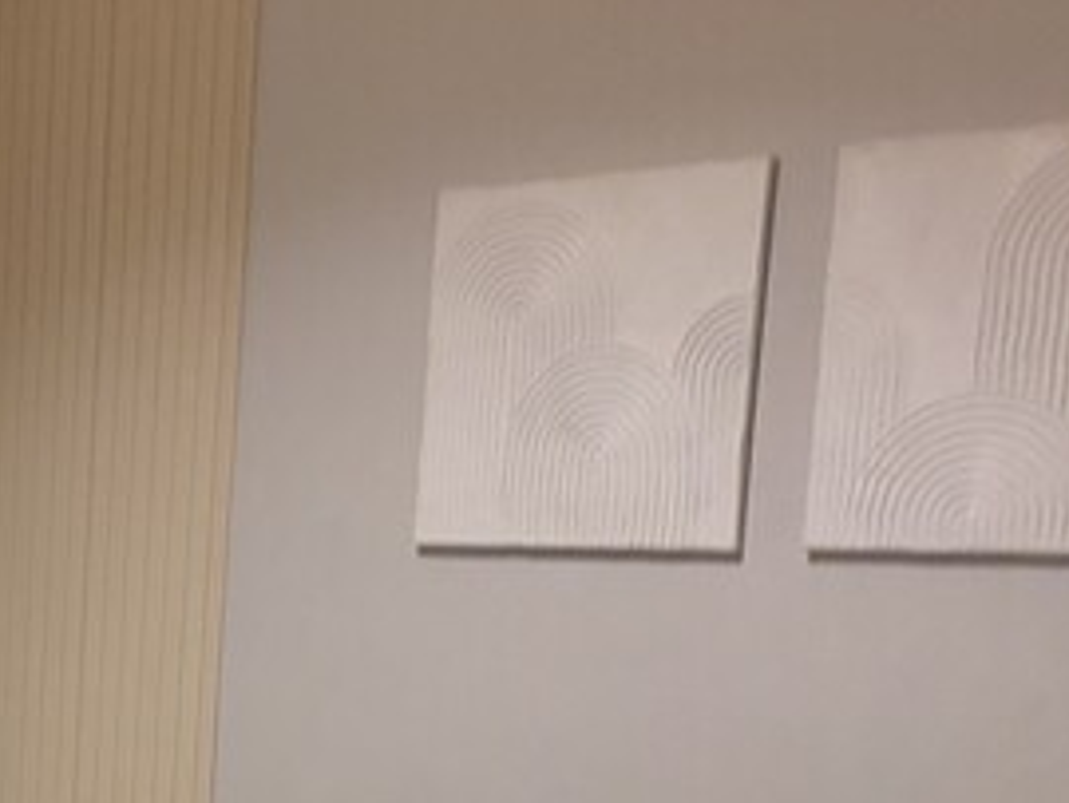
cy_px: 924
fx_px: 2318
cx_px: -55
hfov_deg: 24.5
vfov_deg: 18.8
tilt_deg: -9.4
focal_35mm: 75
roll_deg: -1.2
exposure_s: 1/25
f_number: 1.6
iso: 640
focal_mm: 5.96
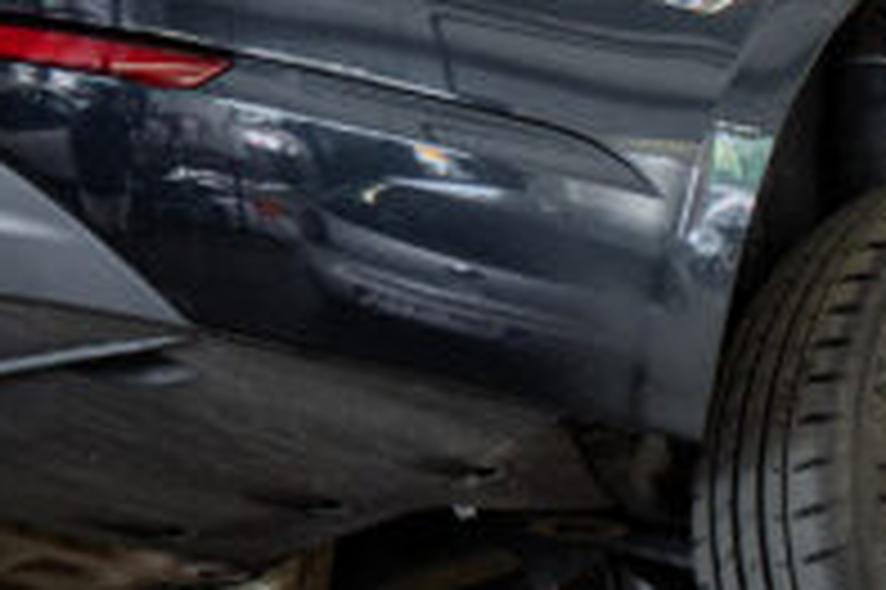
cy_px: 1209
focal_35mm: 156
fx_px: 3836
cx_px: 1889
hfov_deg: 11.6
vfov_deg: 8.3
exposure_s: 1/160
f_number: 3.2
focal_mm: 30
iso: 800
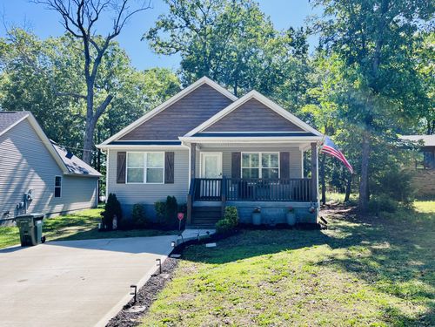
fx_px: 327
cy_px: 164
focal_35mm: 26
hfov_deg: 67.3
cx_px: 218
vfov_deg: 53.1
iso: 50
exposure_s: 1/1252
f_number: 1.6
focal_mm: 5.1
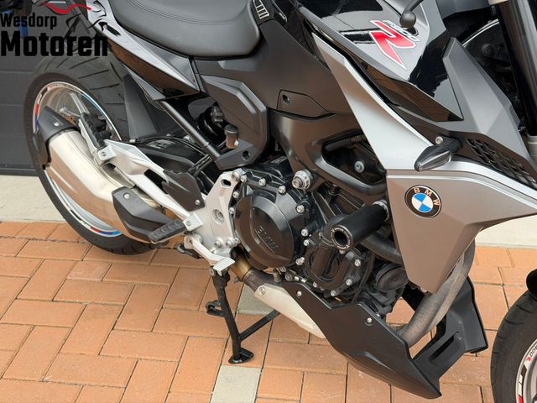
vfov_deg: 30.3
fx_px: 745
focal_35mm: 48
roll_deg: +1.2
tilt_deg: -27.6
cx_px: 268
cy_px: 202
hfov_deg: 39.7
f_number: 1.78
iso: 80
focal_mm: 6.76
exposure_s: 1/1133
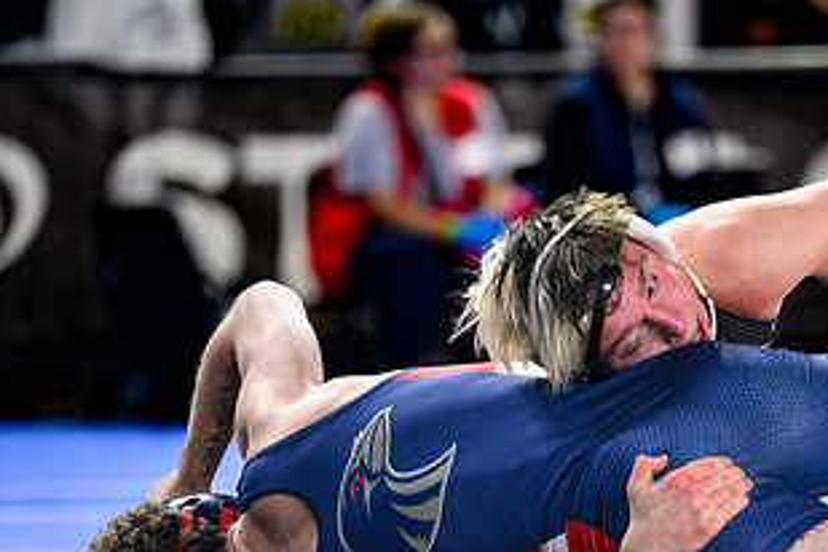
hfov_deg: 5.1
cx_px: 614
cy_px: 488
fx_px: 9268
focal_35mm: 403
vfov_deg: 3.4
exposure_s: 1/800
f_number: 2.8
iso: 3200
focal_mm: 180
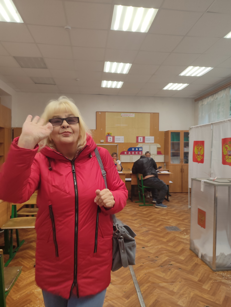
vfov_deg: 71.6
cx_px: 116
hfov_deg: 56.8
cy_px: 154
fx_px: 214
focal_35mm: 24
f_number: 1.89
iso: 64
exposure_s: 1/33
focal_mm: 5.89
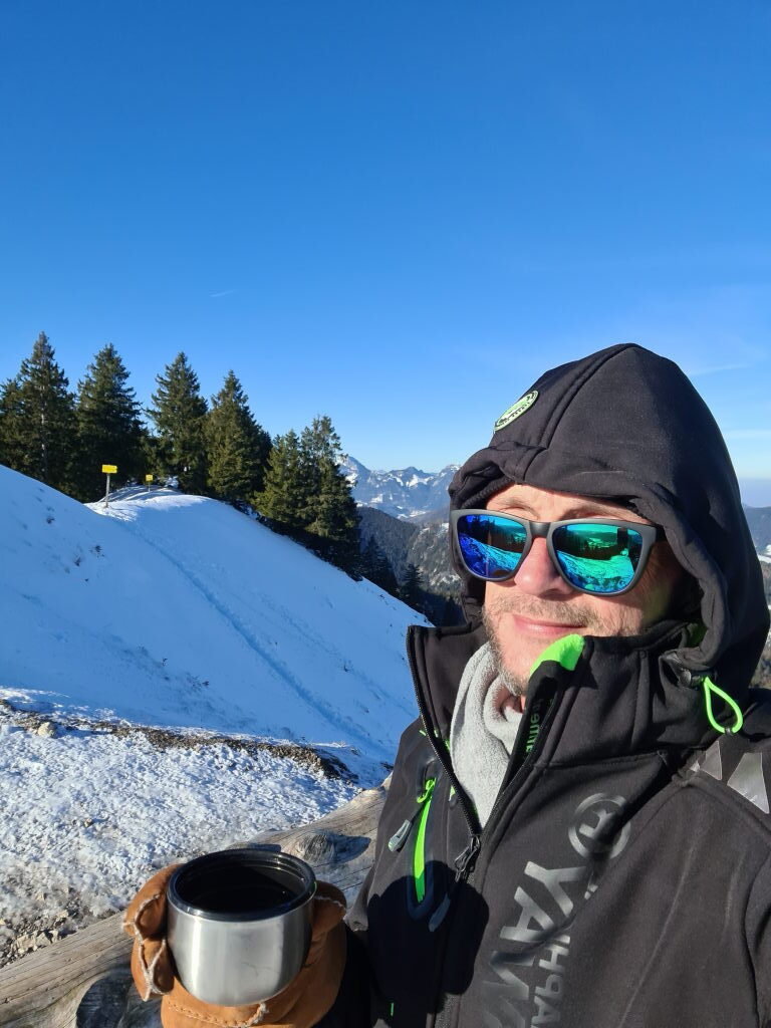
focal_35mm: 25
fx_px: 742
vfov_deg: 69.4
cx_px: 386
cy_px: 514
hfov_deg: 54.9
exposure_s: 1/1368
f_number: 2.2
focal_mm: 3.8
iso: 50
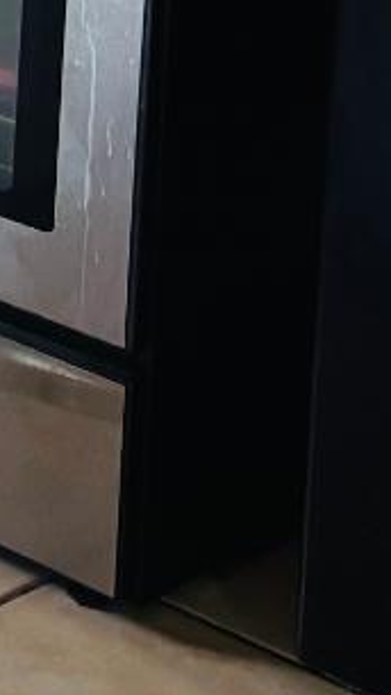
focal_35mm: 139
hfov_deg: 6.9
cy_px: -471
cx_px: -1116
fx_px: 2563
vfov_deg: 14.1
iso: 200
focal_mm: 5.96
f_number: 1.6
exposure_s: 1/60
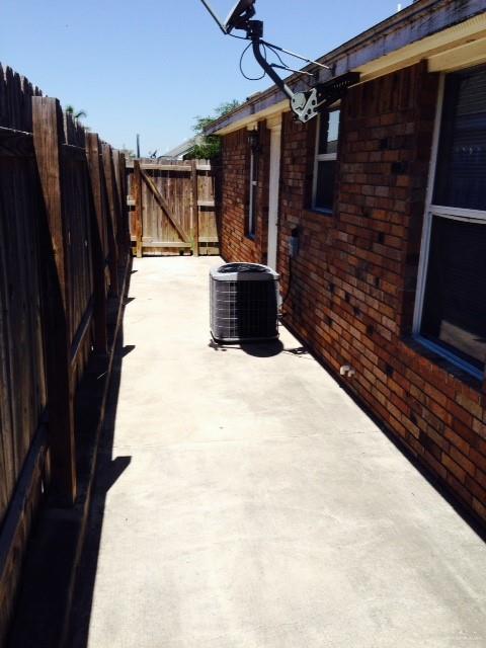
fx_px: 618
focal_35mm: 33
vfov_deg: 55.4
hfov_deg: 42.9
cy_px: 324
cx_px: 243
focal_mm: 4.12
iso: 50
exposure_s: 1/1808
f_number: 2.4
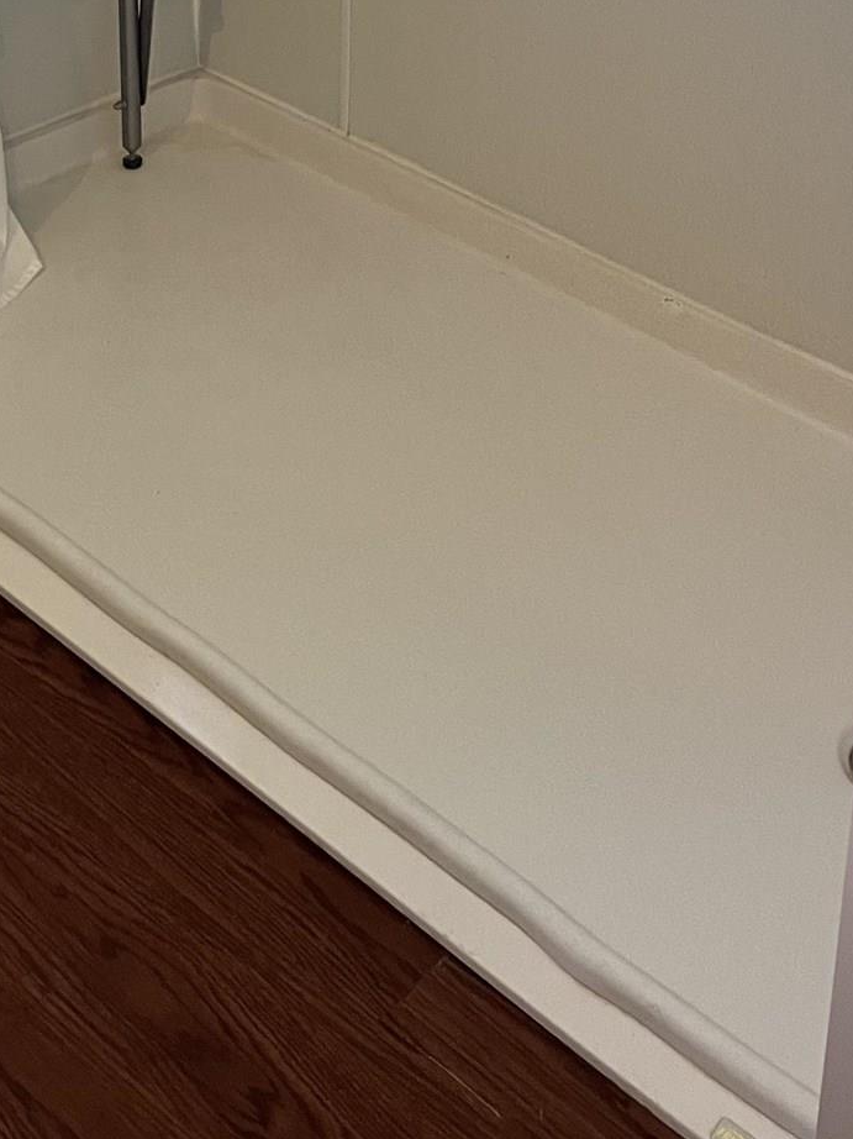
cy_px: -222
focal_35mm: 65
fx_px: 2137
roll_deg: +0.7
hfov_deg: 22.3
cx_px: 190
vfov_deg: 26.5
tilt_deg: -17.7
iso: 200
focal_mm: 5.1
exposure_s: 1/60
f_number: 1.6
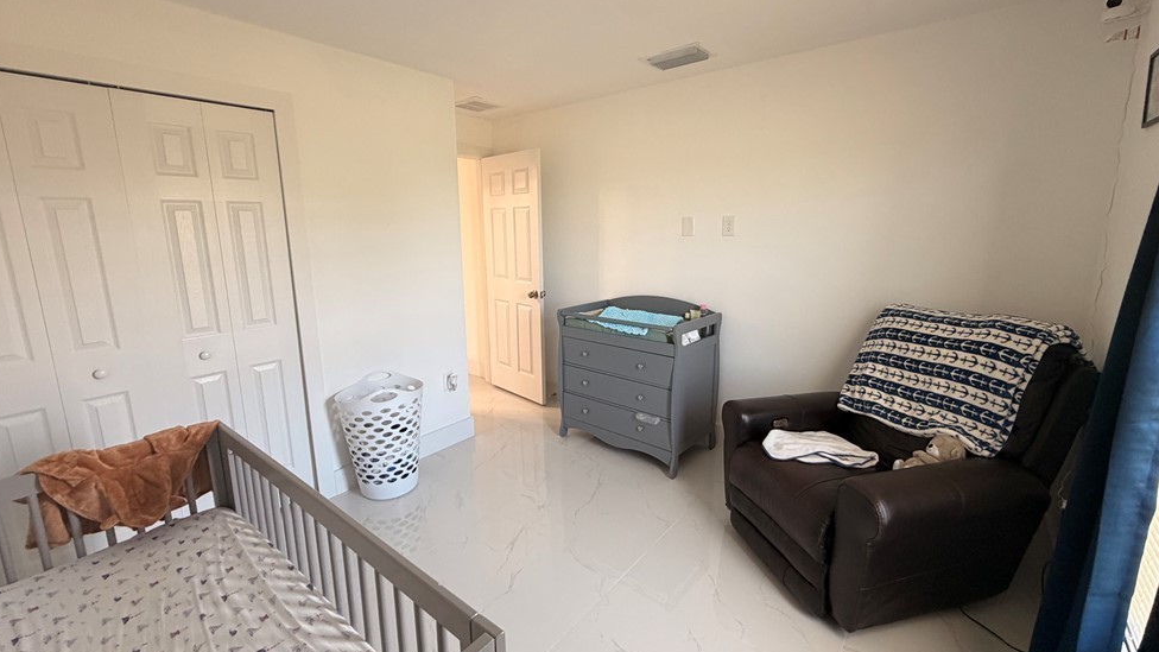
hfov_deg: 99.4
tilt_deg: -11.5
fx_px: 492
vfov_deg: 67.1
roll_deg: +0.3
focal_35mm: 16
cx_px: 571
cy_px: 318
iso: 200
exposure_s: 1/60
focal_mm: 2.22
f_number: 2.2
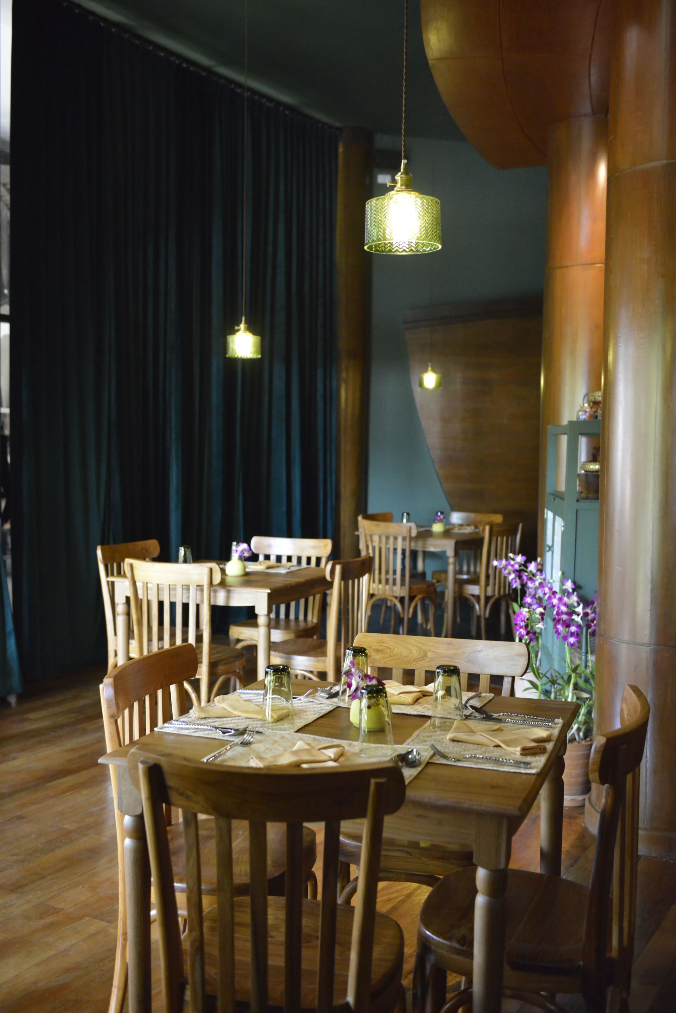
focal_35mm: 38
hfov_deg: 35.1
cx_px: 338
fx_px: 1070
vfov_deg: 50.7
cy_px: 506
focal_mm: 38
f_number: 3.5
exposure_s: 1/250
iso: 6400
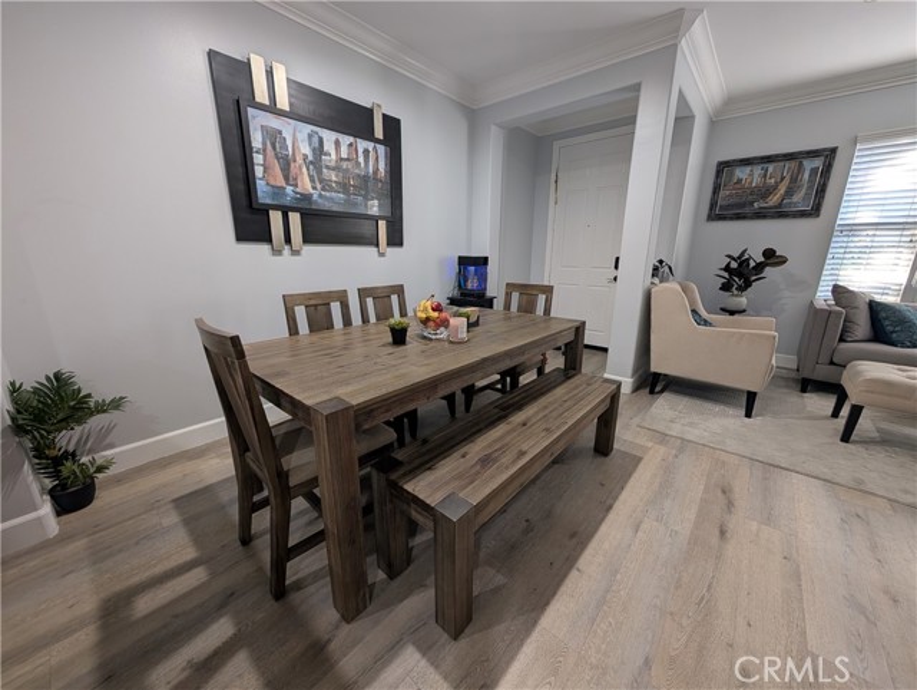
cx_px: 458
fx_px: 318
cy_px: 345
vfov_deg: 94.6
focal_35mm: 12
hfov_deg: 110.5
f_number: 1.7
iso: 77
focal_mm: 2.02
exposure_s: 1/23.8
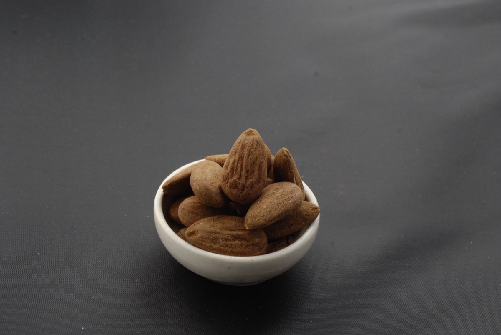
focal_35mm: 75
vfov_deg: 18.2
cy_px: 168
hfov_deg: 27.0
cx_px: 250
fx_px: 1045
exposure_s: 1/125
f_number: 10
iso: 800
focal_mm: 50
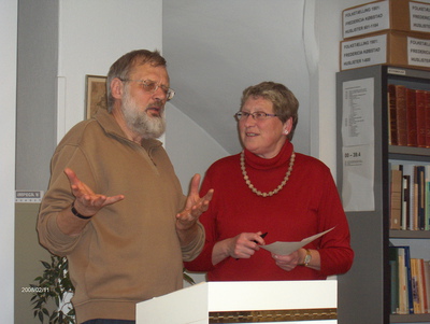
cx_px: 215
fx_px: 1256
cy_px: 162
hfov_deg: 19.4
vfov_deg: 14.7
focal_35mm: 101
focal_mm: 20.8
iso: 100
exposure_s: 1/125
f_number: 4.4
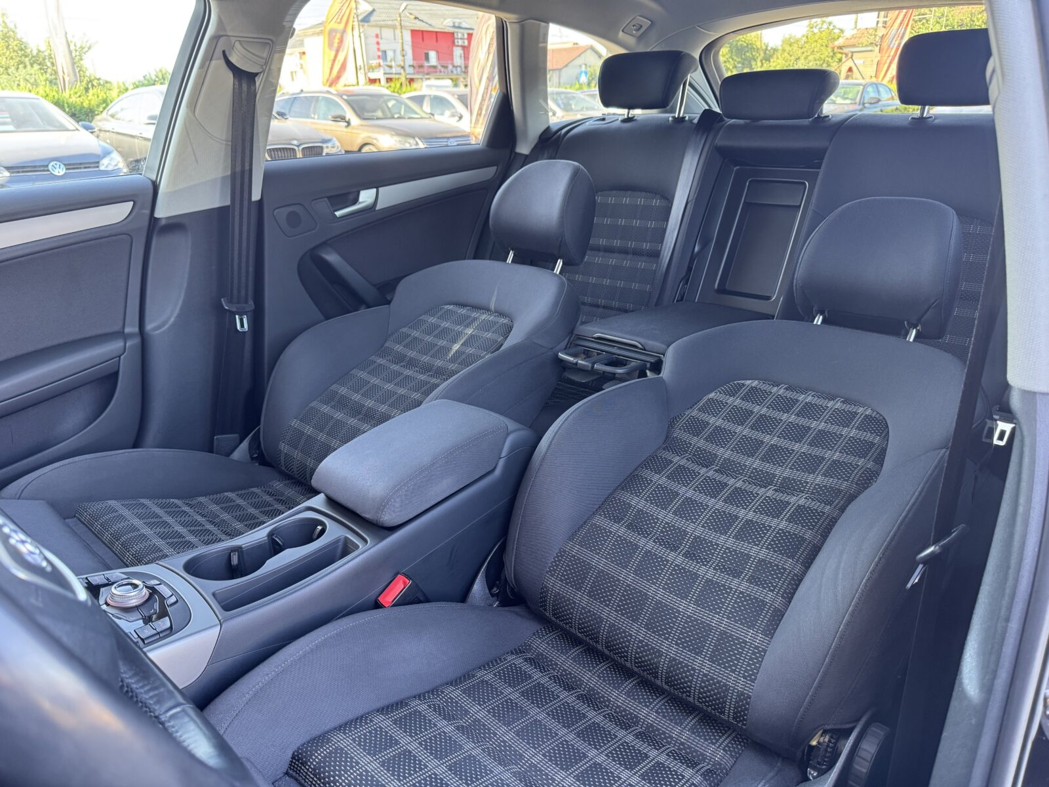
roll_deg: +1.6
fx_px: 727
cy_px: 394
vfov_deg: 56.8
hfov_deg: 71.6
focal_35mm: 24
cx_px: 524
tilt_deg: -21.7
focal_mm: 6.76
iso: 320
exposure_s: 1/60
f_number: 1.78
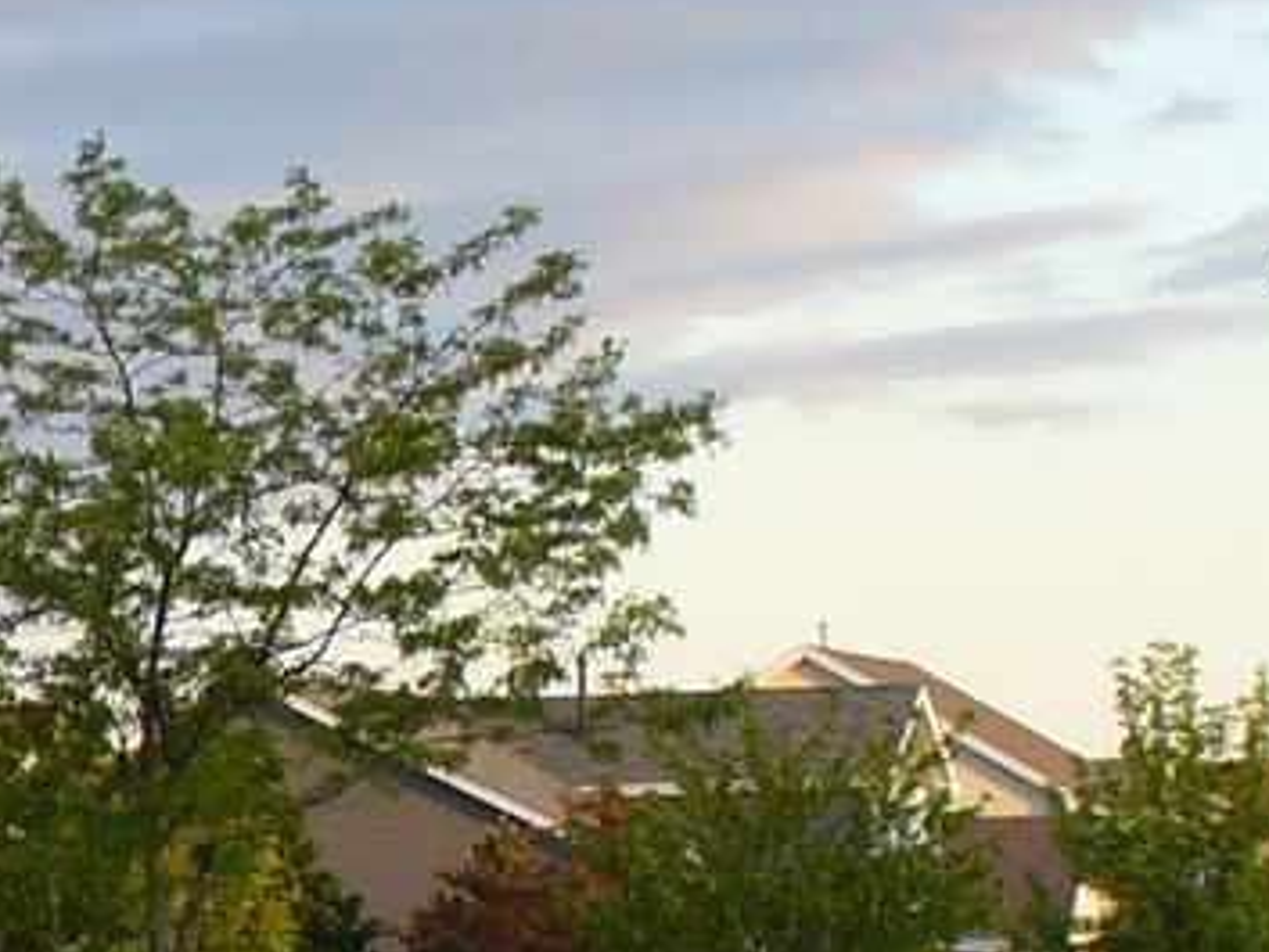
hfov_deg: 9.7
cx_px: -119
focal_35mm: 201
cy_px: 873
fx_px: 7371
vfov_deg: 7.4
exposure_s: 1/200
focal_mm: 6.1
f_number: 2.8
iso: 100
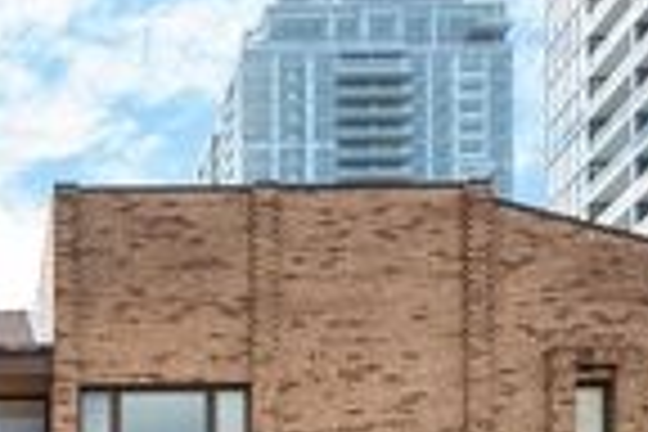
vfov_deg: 20.1
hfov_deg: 29.1
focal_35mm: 61
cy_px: 594
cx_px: -104
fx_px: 1093
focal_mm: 17.5
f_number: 9
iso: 100
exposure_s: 1/60
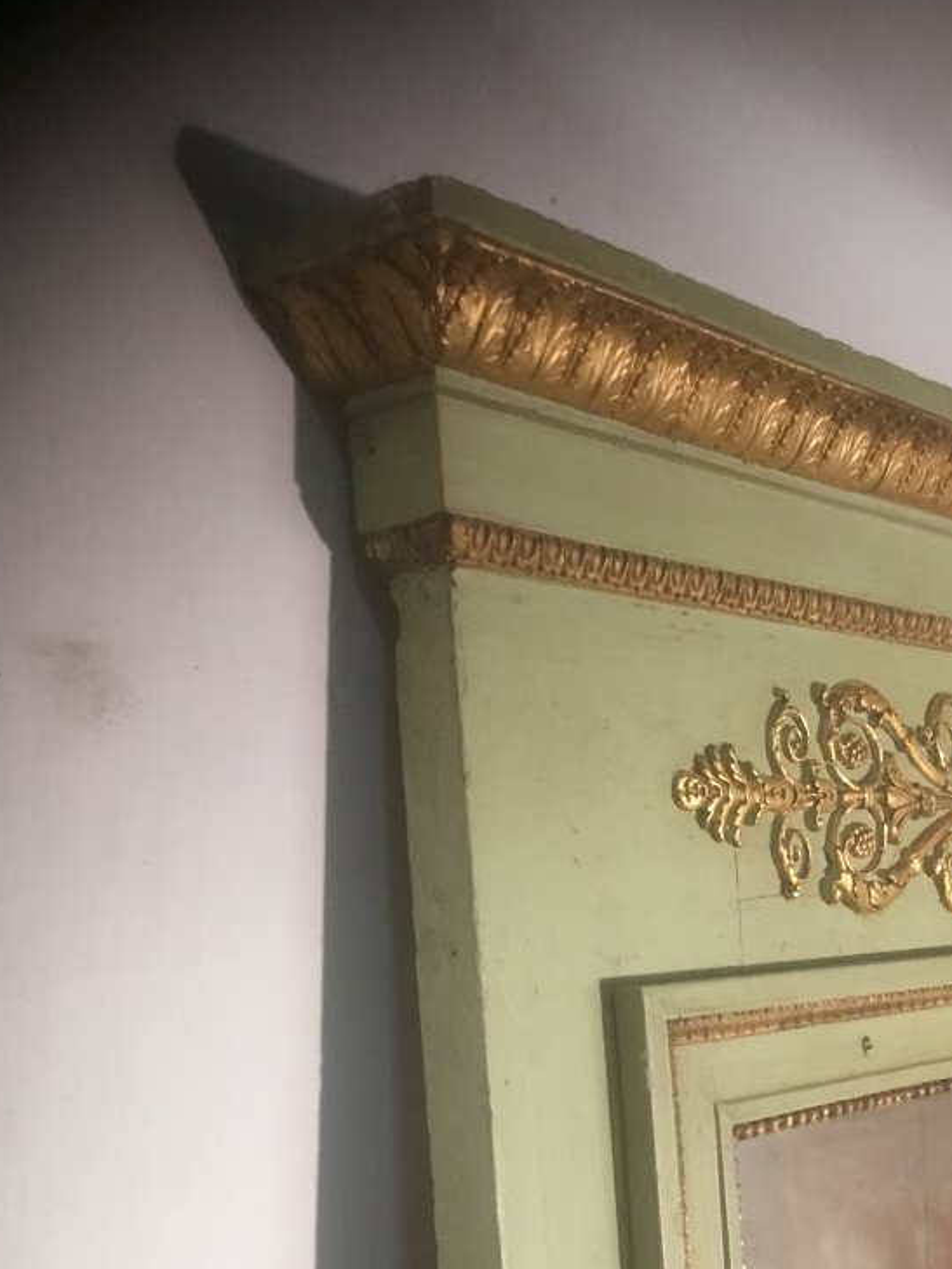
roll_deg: -4.2
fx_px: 1870
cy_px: 966
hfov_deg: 28.2
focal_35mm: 51
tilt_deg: -5.9
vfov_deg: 36.5
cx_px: 703
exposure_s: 1/33
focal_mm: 3.3
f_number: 2.4
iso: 125
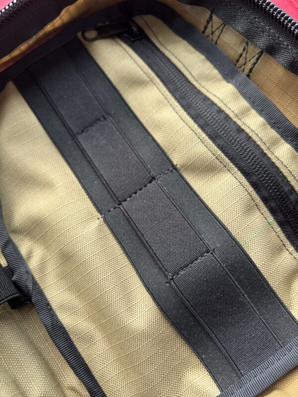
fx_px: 298
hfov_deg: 53.1
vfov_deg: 67.3
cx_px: 149
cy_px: 198
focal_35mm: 26
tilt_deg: -75.8
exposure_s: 1/206
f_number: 1.6
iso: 40
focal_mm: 5.96
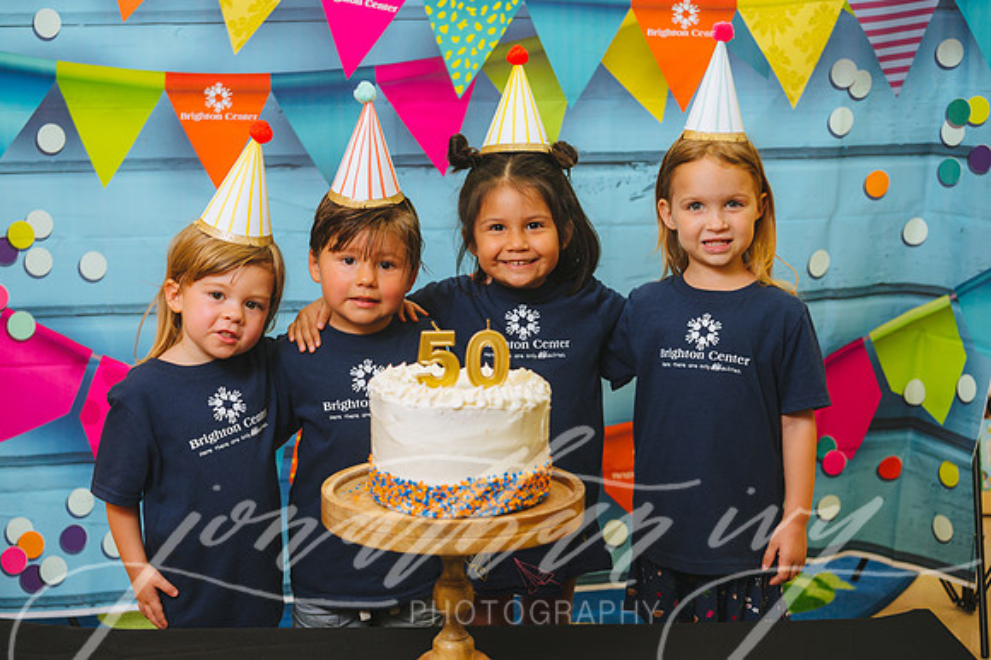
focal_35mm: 50
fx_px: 1376
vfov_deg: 27.0
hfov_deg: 39.6
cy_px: 330
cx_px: 496
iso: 200
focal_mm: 50
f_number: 4
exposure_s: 1/200
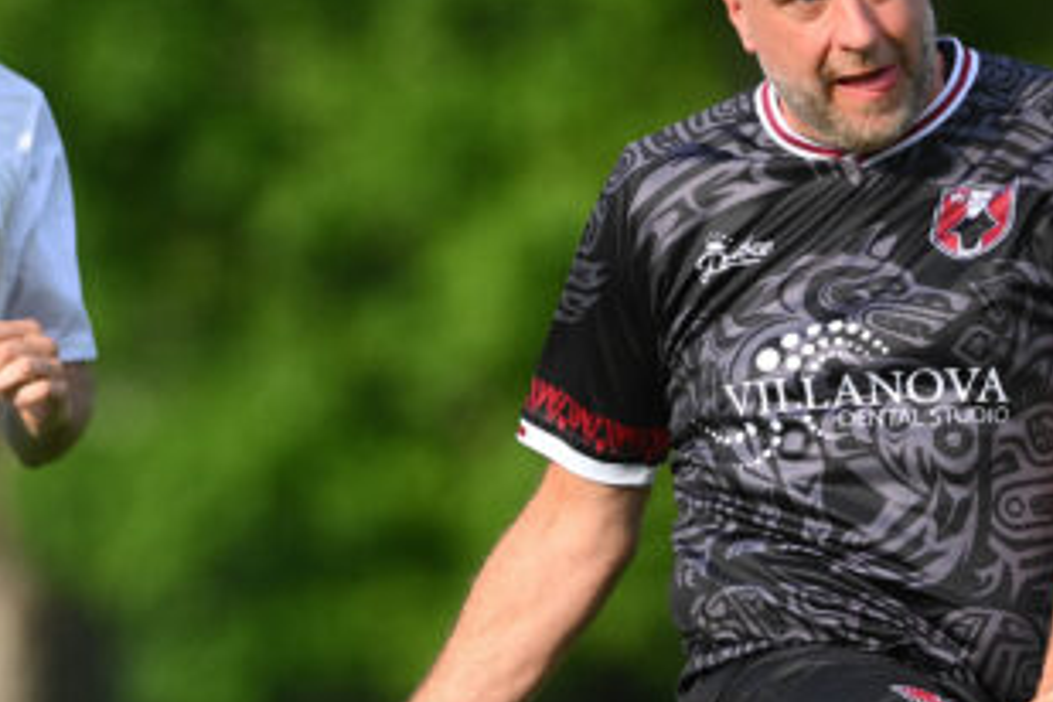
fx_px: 29101
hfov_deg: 2.1
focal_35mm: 995
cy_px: 683
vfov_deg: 1.4
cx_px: 869
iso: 320
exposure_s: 1/3200
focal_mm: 300
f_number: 3.5
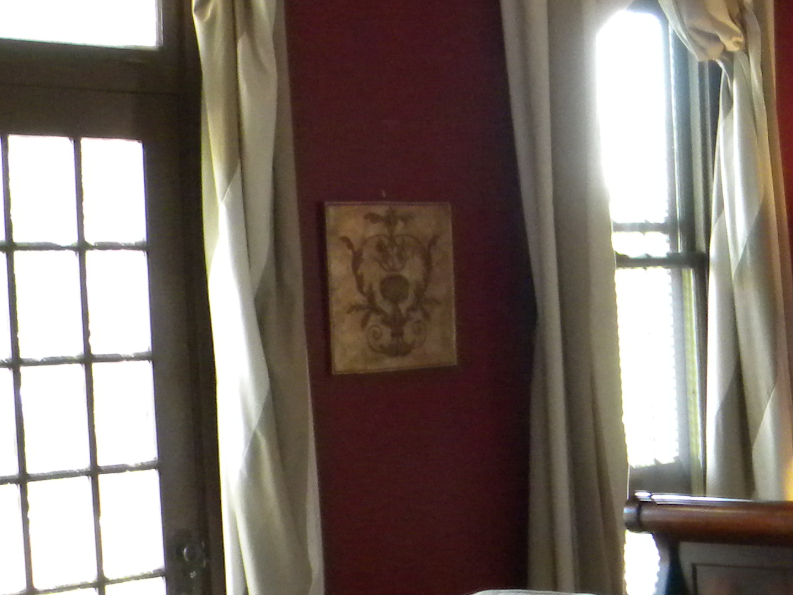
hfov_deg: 23.7
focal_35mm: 79
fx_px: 1810
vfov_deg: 18.7
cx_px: 791
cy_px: 338
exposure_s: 1/32.2
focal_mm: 5
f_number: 3.5
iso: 400
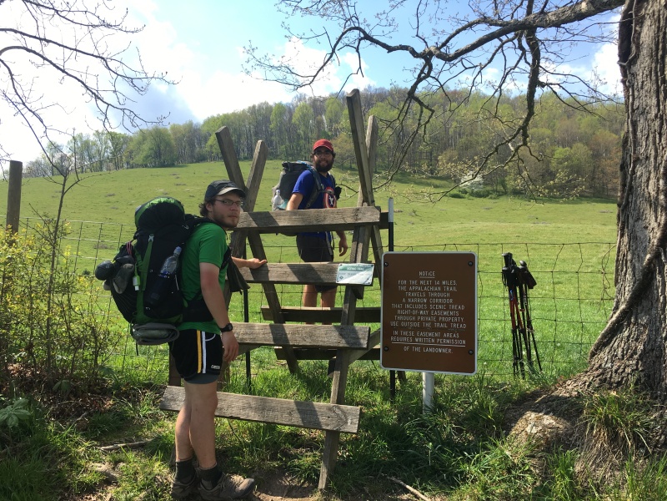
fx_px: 559
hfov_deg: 61.7
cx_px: 334
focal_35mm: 29
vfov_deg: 48.2
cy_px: 250
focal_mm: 4.15
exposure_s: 1/712
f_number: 2.2
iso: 25
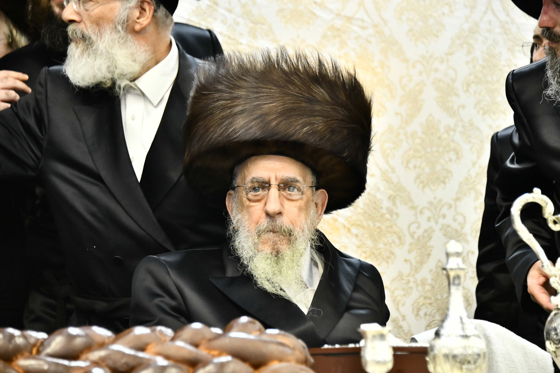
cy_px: 186
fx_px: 2333
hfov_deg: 13.7
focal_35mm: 150
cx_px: 280
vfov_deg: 9.1
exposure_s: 1/200
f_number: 5.6
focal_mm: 150
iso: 4000
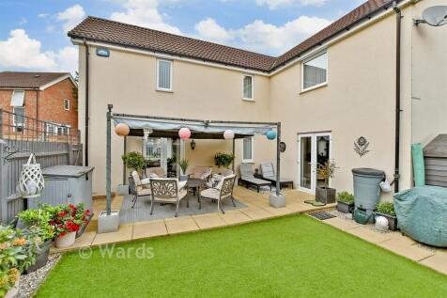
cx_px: 224
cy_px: 149
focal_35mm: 15
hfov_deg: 100.4
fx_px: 186
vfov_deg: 77.3
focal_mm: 10
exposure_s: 1/160
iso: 800
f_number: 6.3
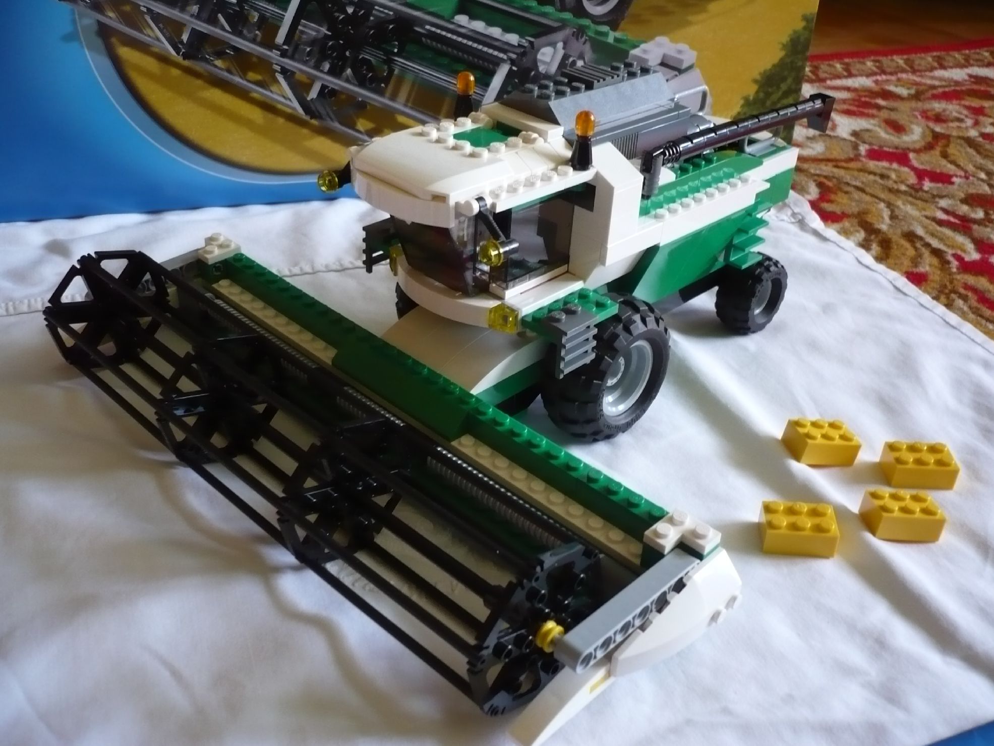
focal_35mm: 35
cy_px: 373
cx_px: 497
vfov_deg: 40.7
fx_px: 1005
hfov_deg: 52.6
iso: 200
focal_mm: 5.8
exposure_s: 1/60
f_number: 2.8
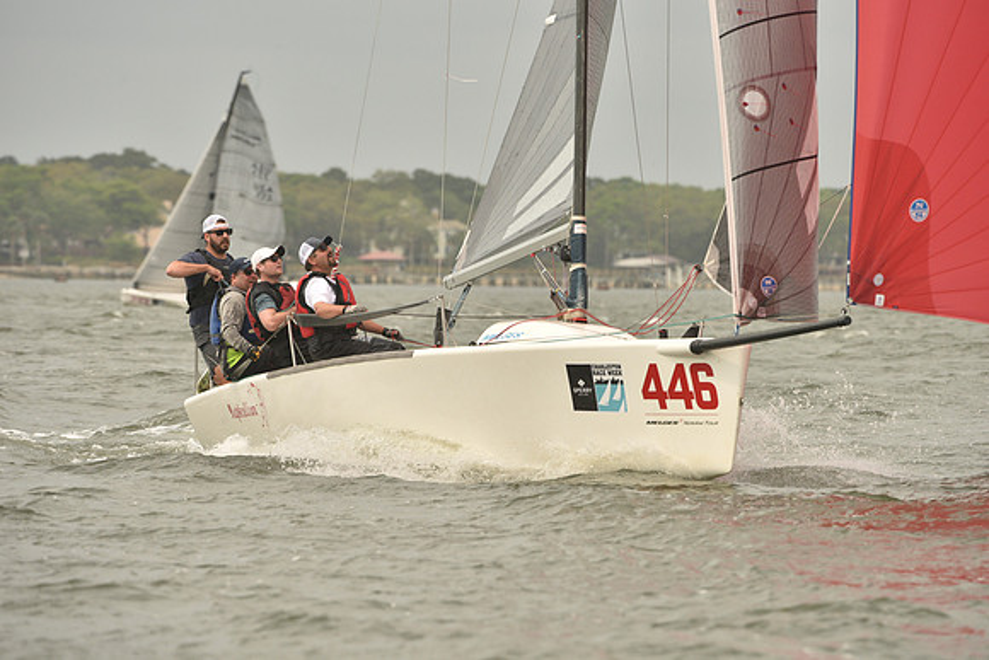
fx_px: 10991
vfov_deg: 3.4
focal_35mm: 400
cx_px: 494
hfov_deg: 5.2
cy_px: 330
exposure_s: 1/1000
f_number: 8
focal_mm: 400
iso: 400
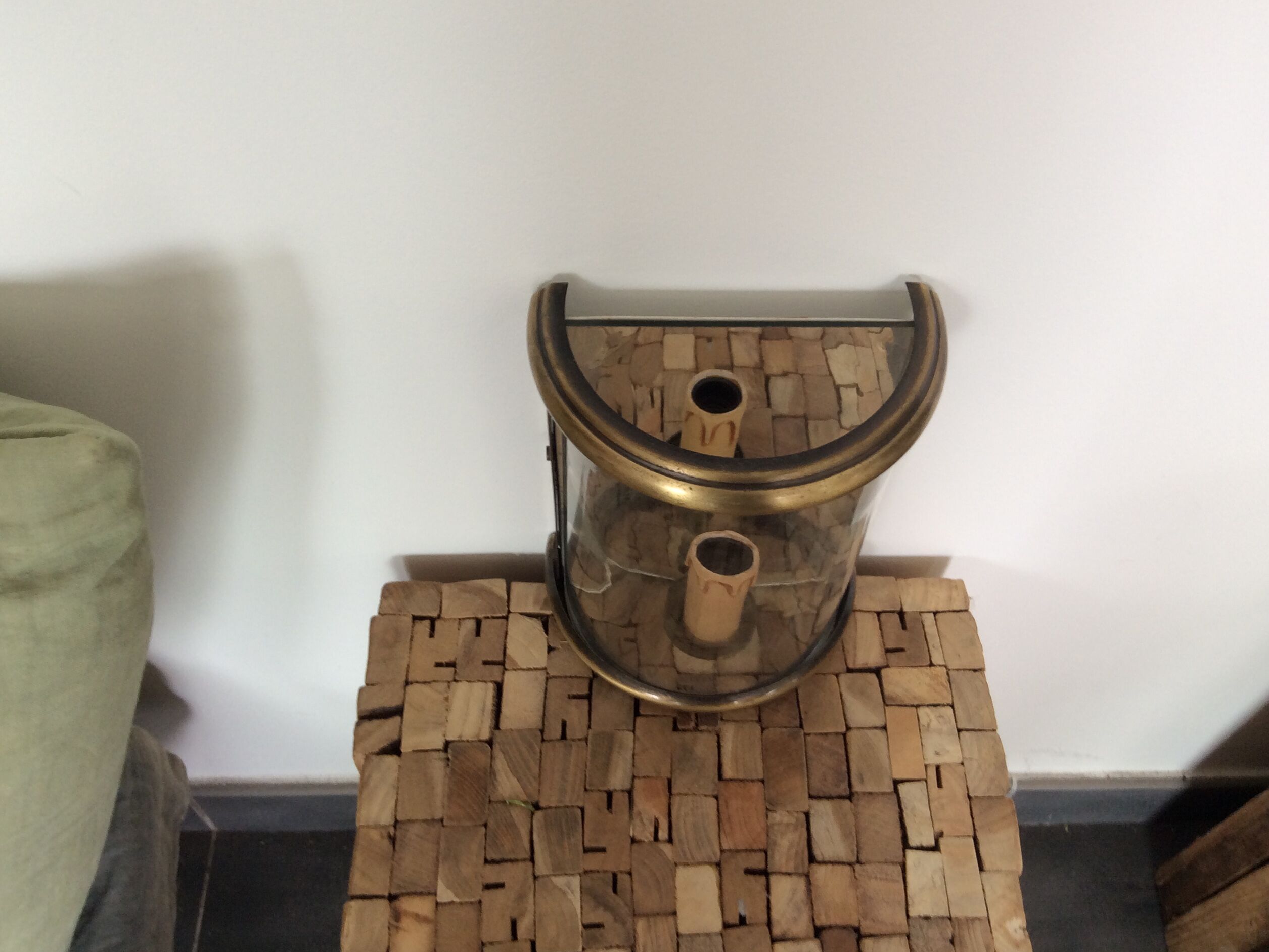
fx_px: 1210
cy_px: 480
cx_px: 639
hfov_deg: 55.4
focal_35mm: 33
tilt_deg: -58.7
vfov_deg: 42.9
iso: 32
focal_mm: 3.3
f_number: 2.4
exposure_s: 1/25
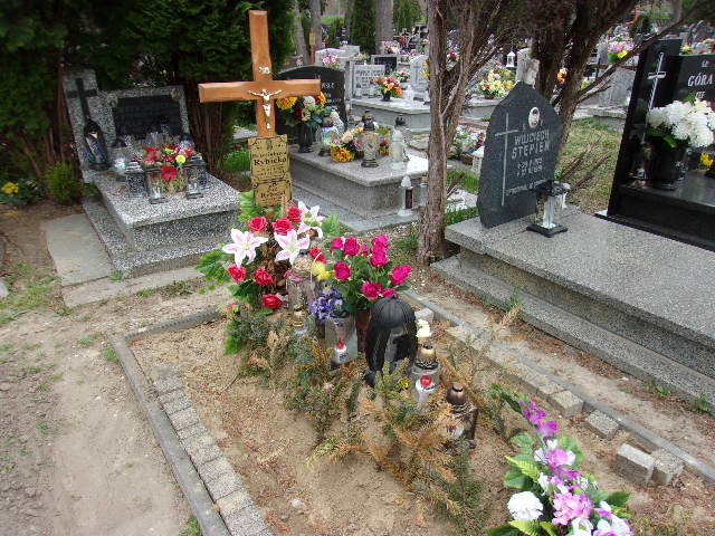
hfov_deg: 65.3
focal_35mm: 27
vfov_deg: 51.4
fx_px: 558
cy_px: 268
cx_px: 358
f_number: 3
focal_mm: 4.9
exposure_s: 1/125
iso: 80
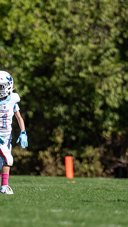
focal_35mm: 759
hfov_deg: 1.6
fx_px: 4576
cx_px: 7
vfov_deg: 2.8
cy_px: 114
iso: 100
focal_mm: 200
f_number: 2.8
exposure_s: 1/2000
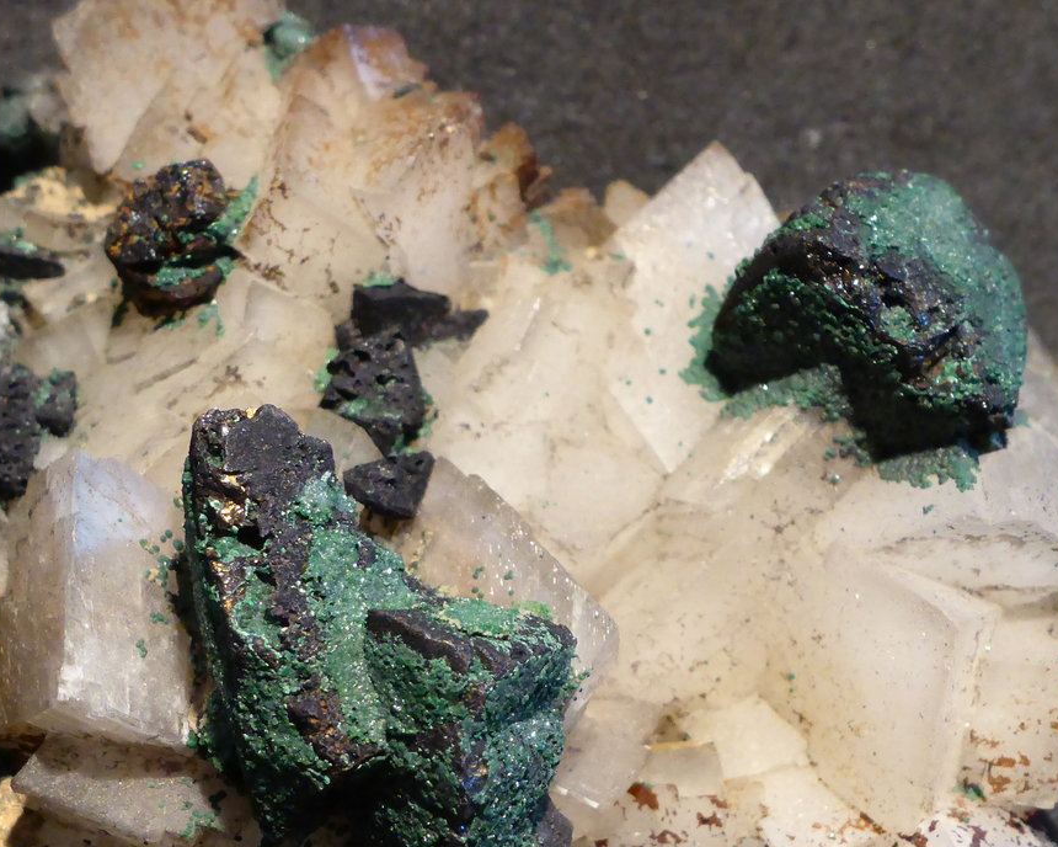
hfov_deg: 16.3
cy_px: 552
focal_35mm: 118
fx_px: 3695
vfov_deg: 13.1
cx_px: 520
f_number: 4.8
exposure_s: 1/8
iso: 400
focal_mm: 11
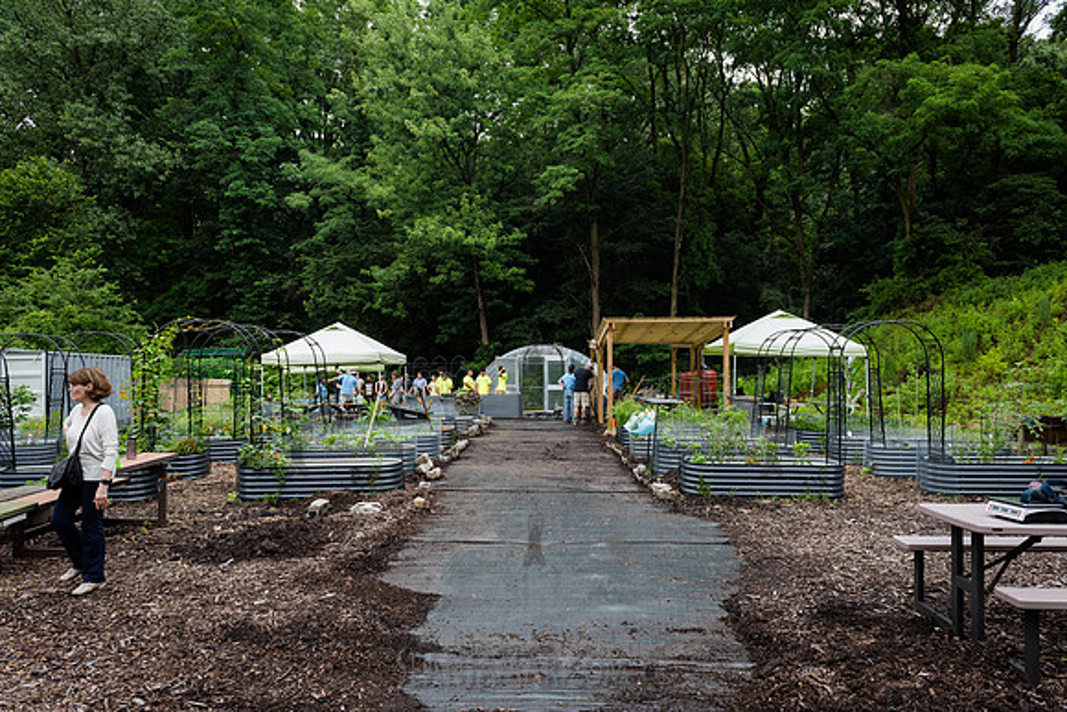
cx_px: 534
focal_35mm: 25
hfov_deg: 71.8
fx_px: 737
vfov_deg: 51.5
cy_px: 356
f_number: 4.5
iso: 400
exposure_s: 1/400
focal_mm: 24
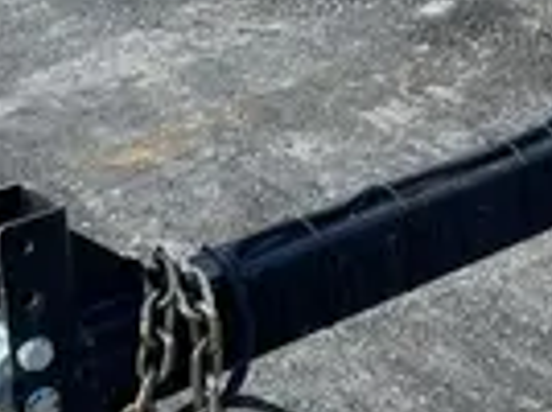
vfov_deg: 13.3
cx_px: 836
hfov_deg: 16.7
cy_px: -113
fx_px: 1703
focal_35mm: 107
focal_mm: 4.2
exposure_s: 1/769
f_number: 1.6
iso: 32
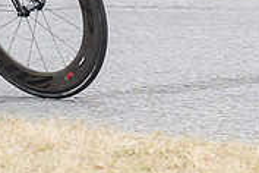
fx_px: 3280
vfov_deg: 3.0
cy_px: -158
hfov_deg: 4.5
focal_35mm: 456
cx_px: -38
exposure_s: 1/1000
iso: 800
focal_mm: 70
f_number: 4
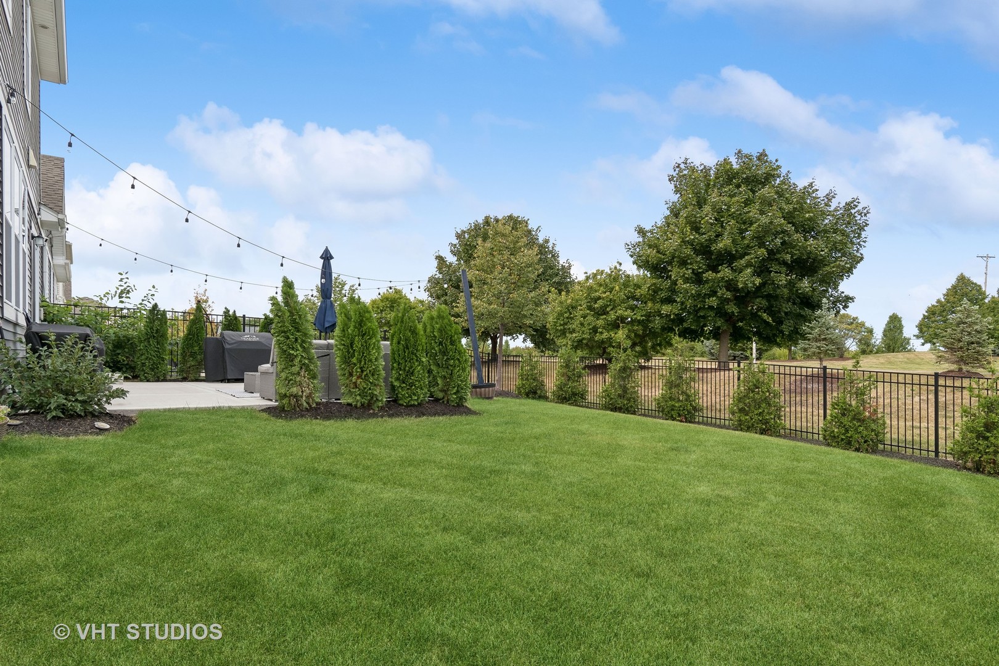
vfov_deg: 67.4
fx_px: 499
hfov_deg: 90.0
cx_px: 500
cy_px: 333
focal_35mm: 18
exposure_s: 1/640
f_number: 8
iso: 250
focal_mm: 12
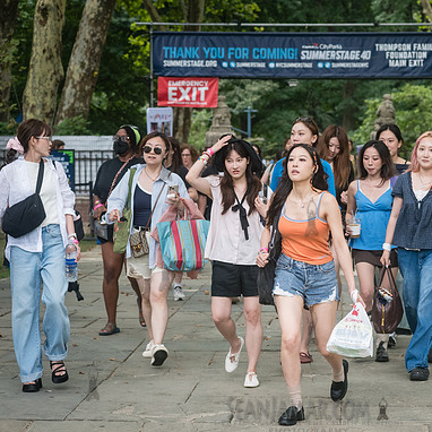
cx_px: 311
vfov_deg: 15.6
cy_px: 217
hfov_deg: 15.5
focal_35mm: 112
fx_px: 1581
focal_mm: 86
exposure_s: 1/400
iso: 1600
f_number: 4.5
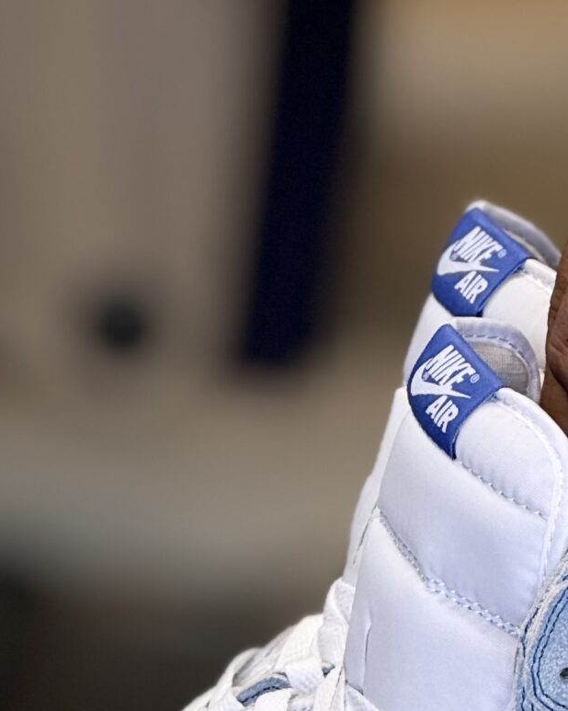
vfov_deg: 5.0
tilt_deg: -13.9
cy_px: 854
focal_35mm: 388
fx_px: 8156
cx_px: 446
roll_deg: -1.9
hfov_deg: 4.0
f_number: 2.8
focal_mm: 15.66
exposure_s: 1/117
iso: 64
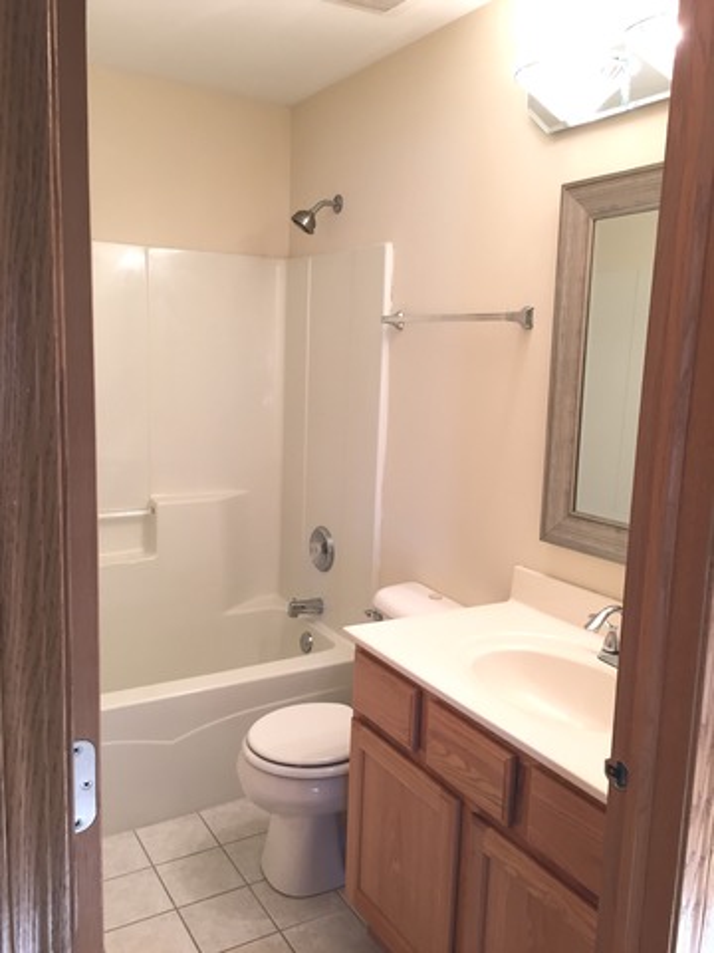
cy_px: 476
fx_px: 798
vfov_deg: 61.7
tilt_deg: -8.7
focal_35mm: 29
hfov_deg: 48.2
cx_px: 357
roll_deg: -2.3
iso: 64
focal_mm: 4.15
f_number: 2.2
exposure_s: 1/30
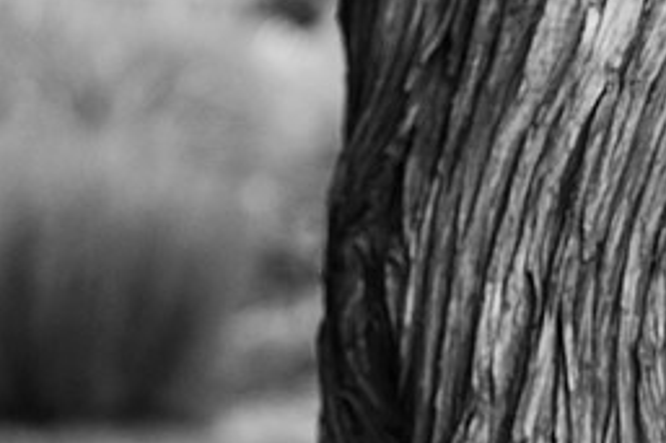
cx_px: 707
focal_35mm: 192
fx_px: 3550
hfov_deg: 10.6
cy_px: 418
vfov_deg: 7.1
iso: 4000
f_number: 3.2
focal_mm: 85
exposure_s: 1/400
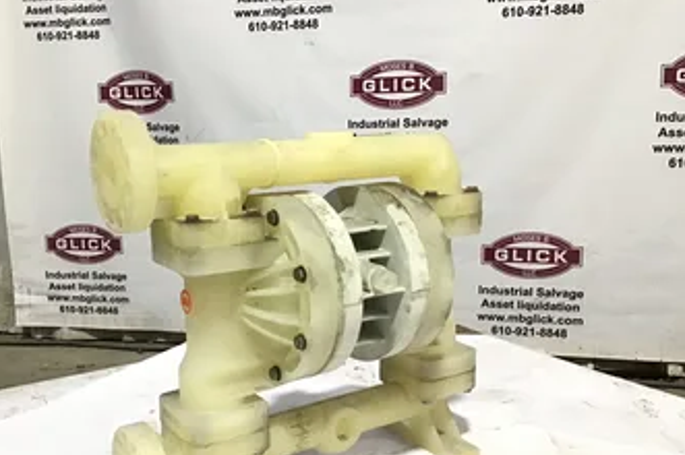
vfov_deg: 34.1
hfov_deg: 49.5
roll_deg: +0.4
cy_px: 265
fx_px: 741
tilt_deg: -13.2
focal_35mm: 39
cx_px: 304
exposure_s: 1/30
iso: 125
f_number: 2.4
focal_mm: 3.3
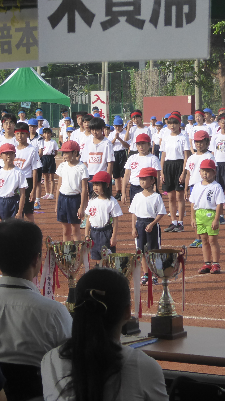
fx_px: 1814
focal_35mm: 171
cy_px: 199
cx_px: 51
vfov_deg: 12.6
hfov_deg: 7.1
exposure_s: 1/500
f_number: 5.1
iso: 200
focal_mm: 19
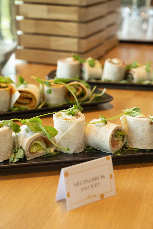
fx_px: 408
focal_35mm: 64
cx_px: 76
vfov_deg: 31.4
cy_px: 114
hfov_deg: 21.2
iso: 500
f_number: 6.3
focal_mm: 64
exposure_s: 1/50
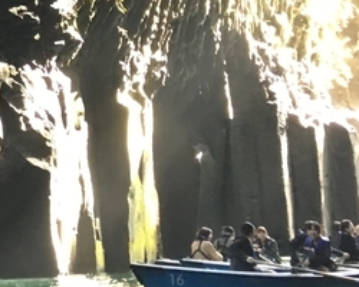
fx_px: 1233
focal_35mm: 116
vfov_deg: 12.7
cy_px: -136
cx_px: -349
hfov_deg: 14.1
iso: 100
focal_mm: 4.15
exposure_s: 1/30
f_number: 2.2
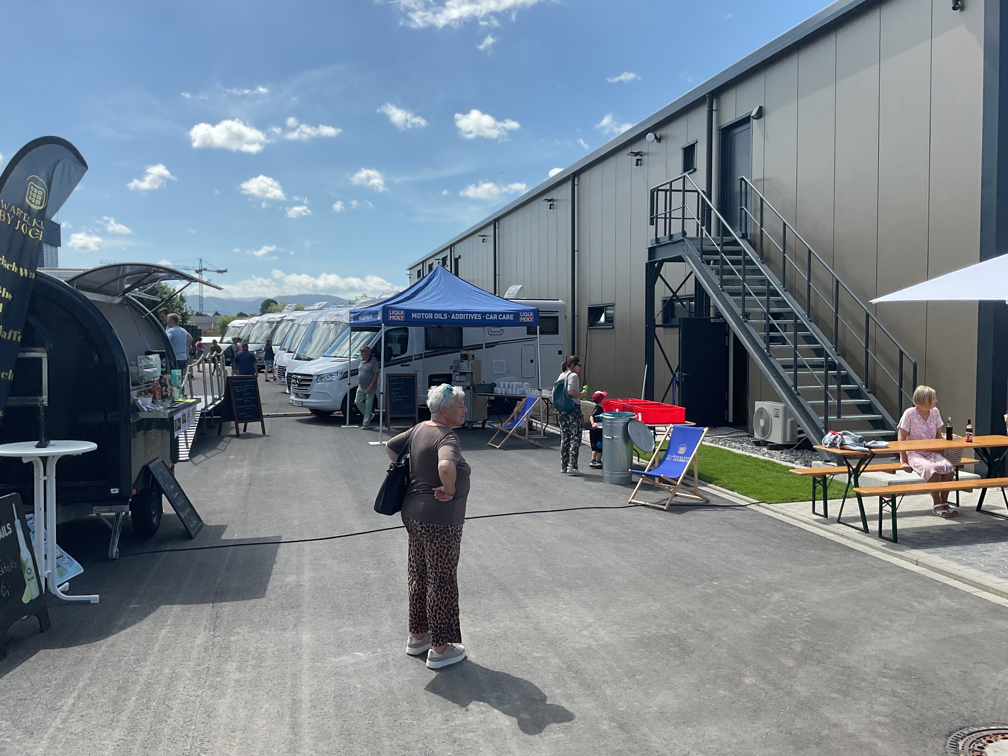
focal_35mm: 29
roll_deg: +0.8
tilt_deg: -3.6
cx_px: 504
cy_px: 378
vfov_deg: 48.2
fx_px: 844
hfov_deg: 61.7
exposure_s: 1/1786
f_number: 1.8
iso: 16
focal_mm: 3
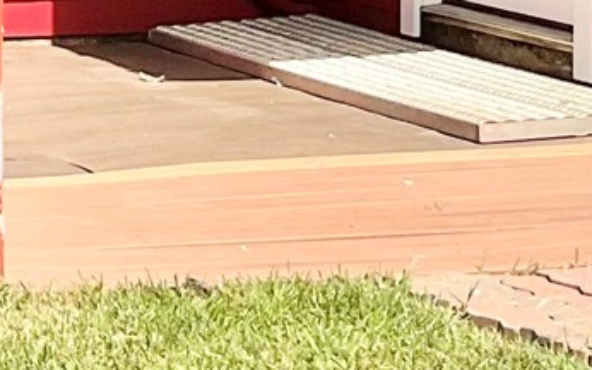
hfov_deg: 10.5
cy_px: -305
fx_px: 2935
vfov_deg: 7.0
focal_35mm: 182
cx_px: -613
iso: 16
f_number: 1.8
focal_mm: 3
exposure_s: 1/1577
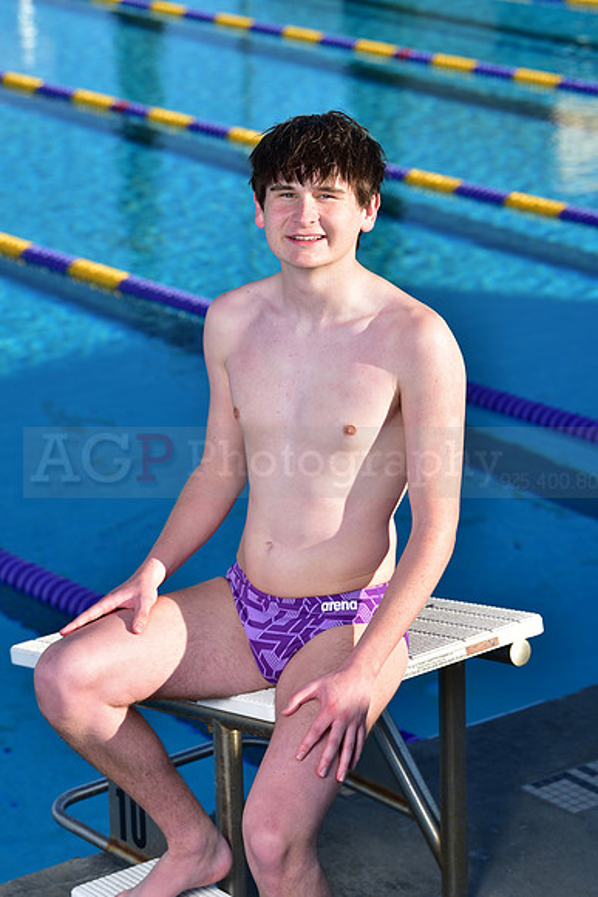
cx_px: 299
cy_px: 448
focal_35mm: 110
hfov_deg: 12.5
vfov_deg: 18.6
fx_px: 2739
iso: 64
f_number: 5.6
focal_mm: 110
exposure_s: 1/250
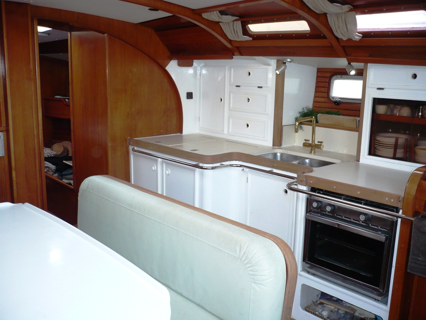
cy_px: 160
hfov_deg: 52.6
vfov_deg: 40.7
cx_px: 213
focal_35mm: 35
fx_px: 431
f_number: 2.8
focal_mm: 5.8
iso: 160
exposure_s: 1/30
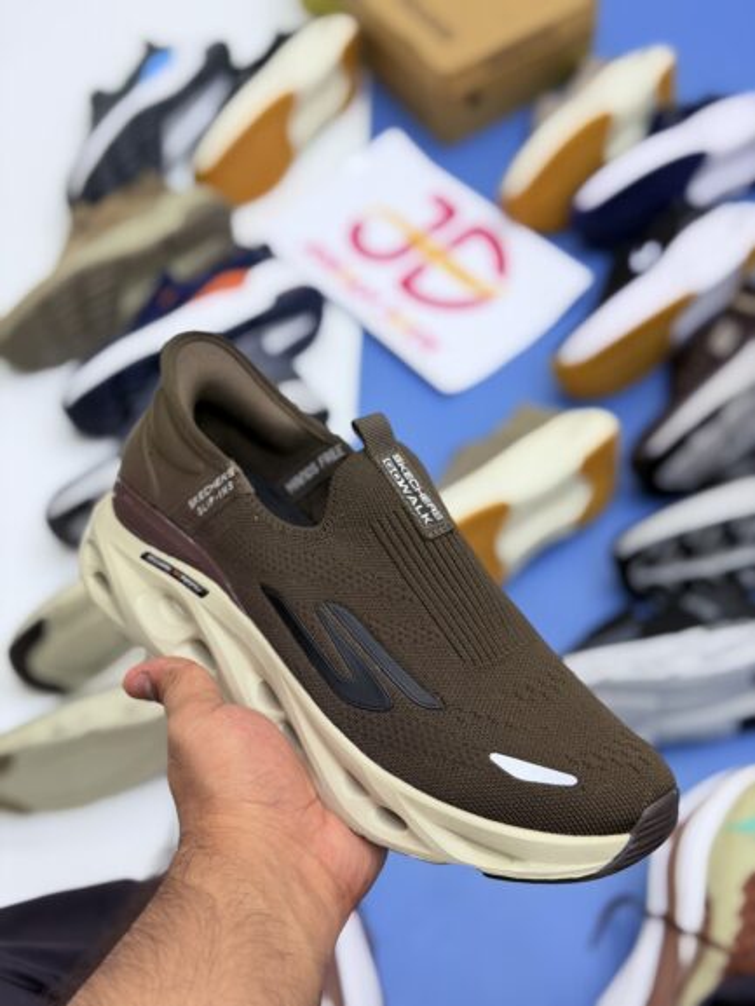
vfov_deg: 39.6
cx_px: 378
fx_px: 1395
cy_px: 503
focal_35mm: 48
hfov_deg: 30.3
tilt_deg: -54.6
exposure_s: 1/233
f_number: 1.78
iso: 64
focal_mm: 6.76
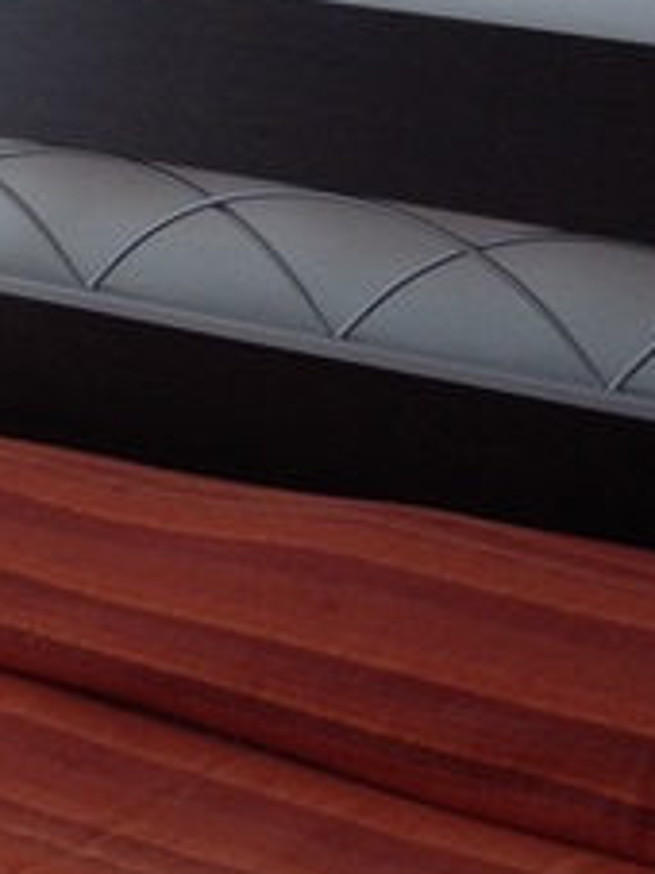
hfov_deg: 7.7
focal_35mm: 185
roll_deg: +1.2
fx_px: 4672
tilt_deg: -4.4
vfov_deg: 10.3
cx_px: -651
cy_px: -489
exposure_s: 1/24
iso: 50
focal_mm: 4.28
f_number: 2.4
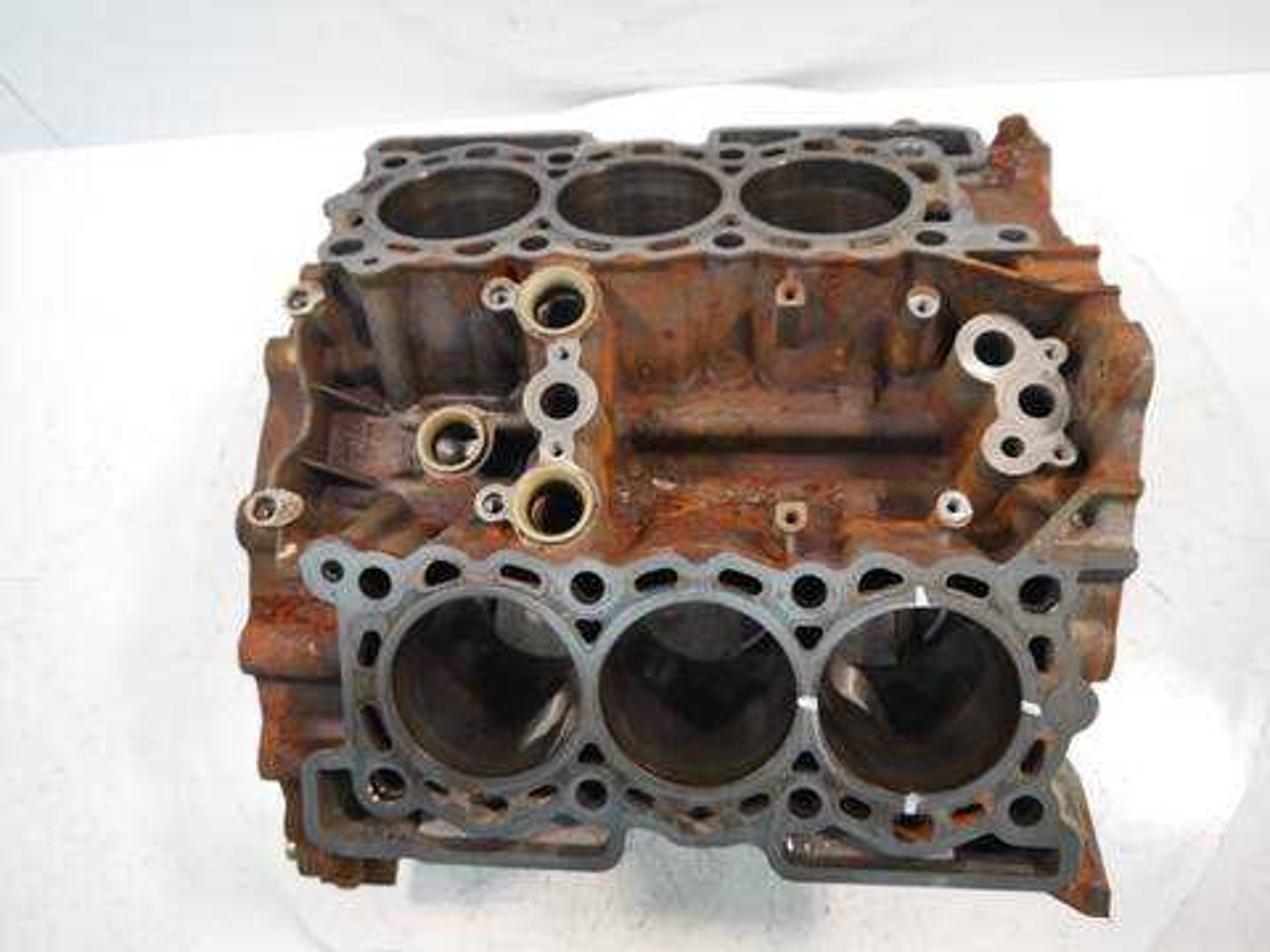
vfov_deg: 49.7
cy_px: 476
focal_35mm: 28
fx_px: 1027
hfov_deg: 63.4
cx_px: 635
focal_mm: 14
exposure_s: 1/60
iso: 800
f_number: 3.5
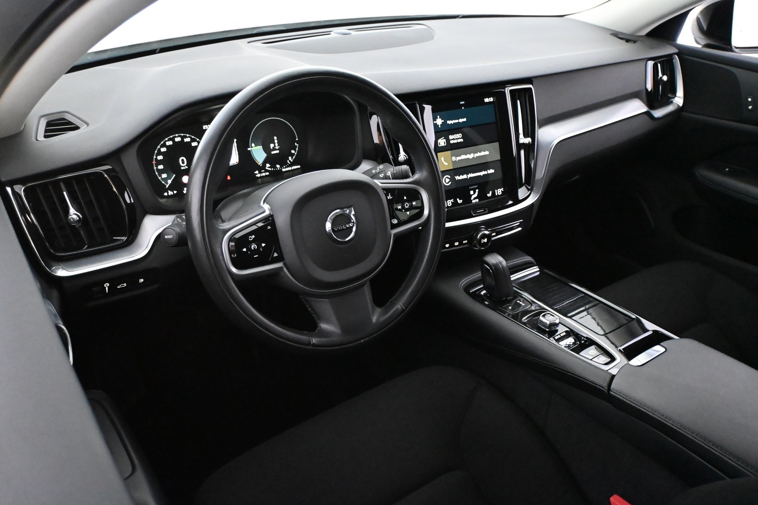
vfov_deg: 43.6
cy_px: 252
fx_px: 632
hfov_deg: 61.9
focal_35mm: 30
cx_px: 379
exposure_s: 1/60
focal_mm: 20
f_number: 3.8
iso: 9000
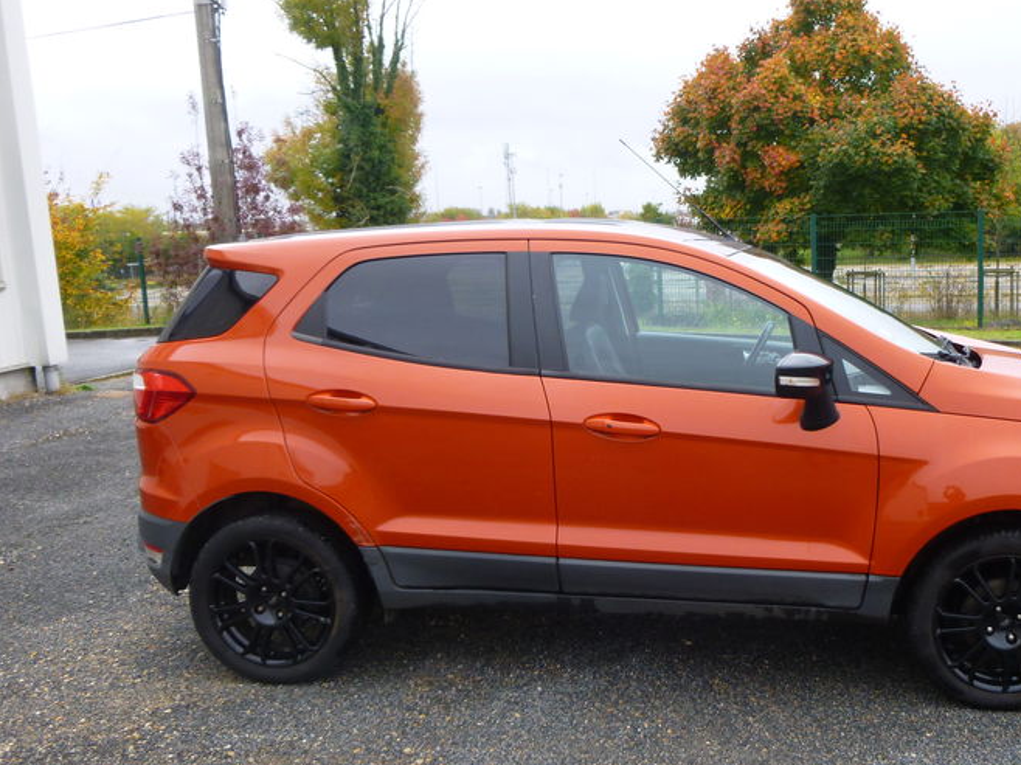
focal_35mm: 38
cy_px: 452
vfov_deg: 37.6
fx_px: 1120
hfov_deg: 48.0
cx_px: 700
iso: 100
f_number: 3.1
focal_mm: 4.5
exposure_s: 1/200
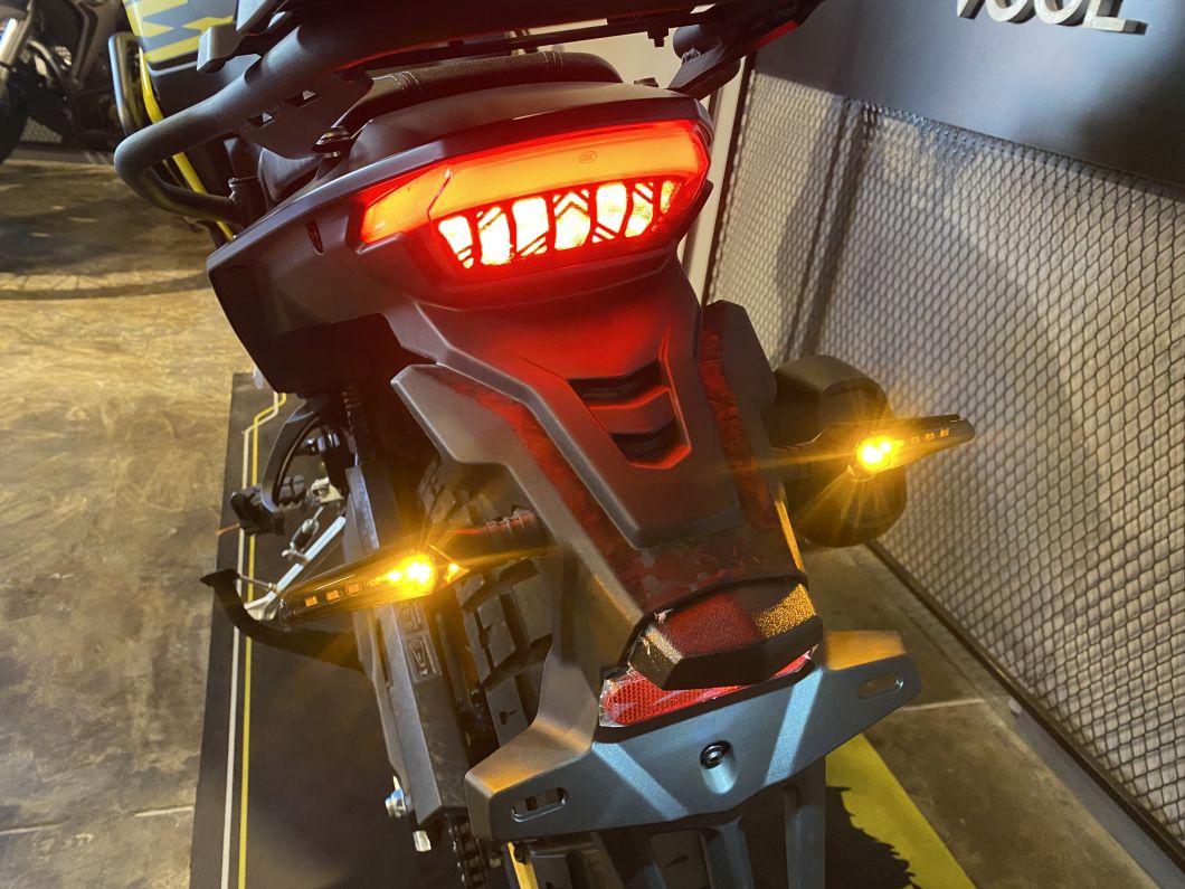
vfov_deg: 53.1
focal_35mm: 26
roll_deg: -7.3
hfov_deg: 67.3
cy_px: 444
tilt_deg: -26.8
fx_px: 890
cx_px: 592
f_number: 1.8
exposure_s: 1/35
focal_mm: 4.25
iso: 400
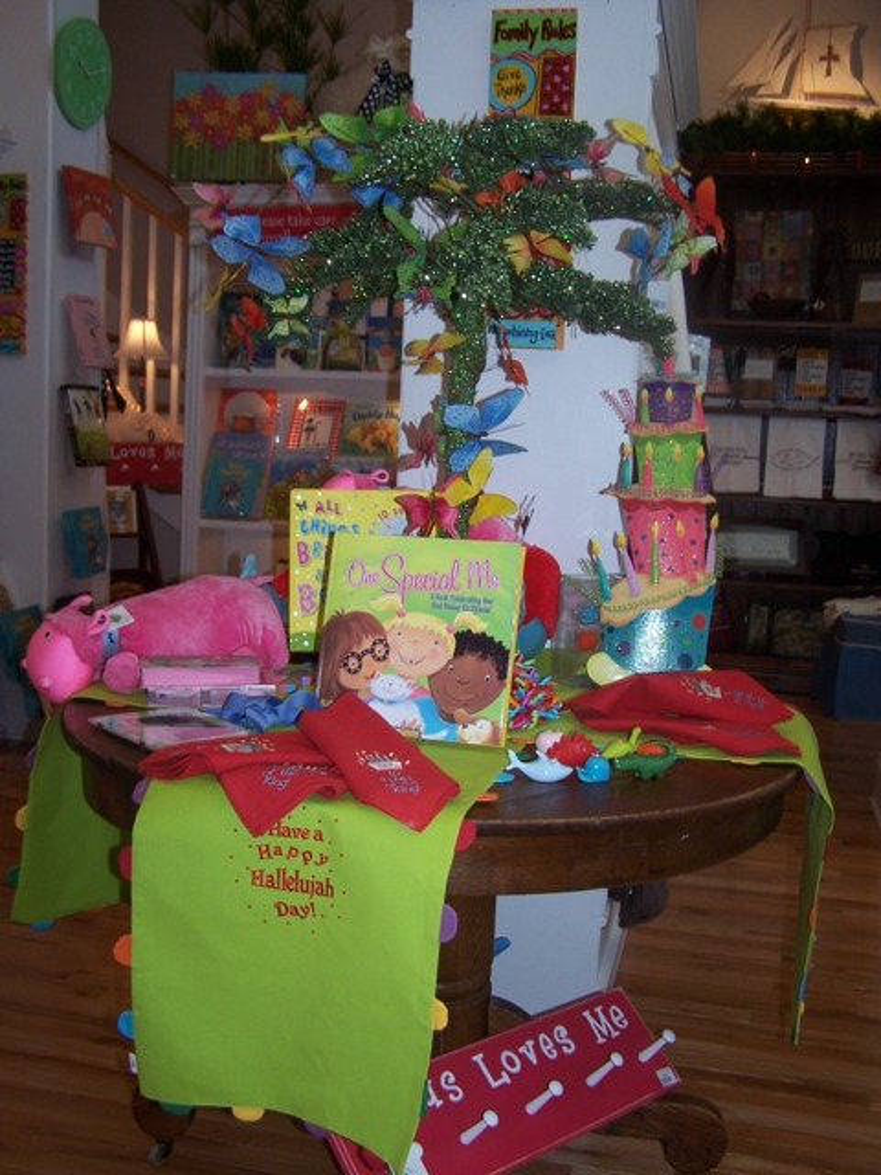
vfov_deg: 49.0
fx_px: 1290
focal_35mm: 38
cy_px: 588
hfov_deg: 37.7
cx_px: 440
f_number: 2.8
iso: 80
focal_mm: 6.3
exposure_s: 1/60
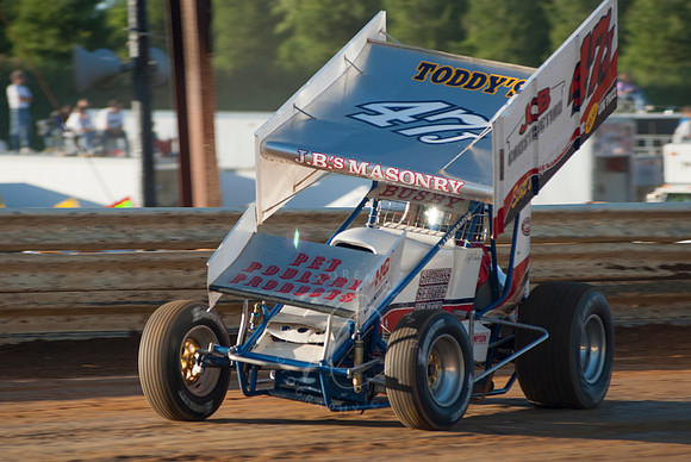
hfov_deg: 6.9
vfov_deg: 4.6
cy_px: 231
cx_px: 346
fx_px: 5764
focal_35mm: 300
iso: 100
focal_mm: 200
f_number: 4
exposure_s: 1/640
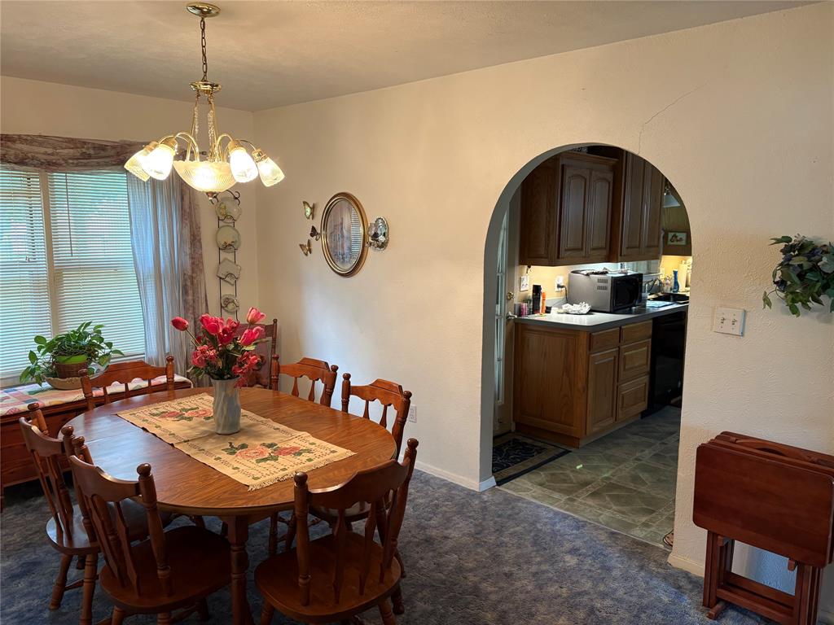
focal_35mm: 26
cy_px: 312
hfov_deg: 67.3
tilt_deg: -8.0
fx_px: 626
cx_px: 417
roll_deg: -0.6
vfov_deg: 53.1
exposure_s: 1/60
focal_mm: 5.96
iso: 160
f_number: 1.6
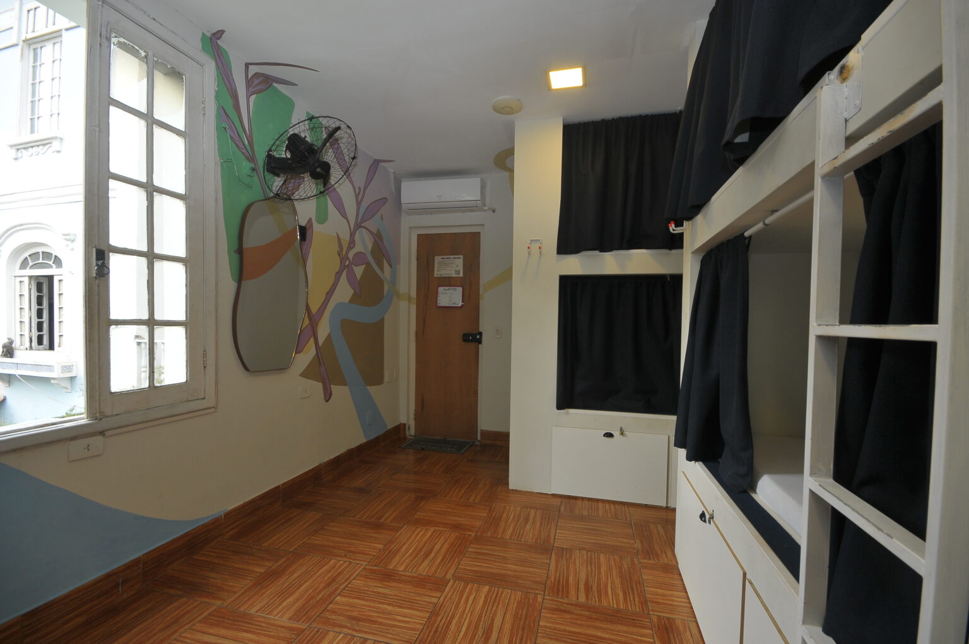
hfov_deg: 100.5
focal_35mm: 15
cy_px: 322
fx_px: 403
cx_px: 484
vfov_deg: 77.2
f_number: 9
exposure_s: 1/6
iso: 200
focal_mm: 10
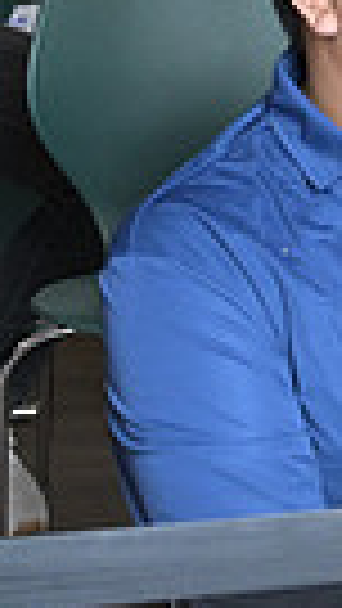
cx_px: 1156
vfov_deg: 11.9
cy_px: 70
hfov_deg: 6.1
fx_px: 2900
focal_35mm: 180
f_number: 4
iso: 2000
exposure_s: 1/125
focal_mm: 40
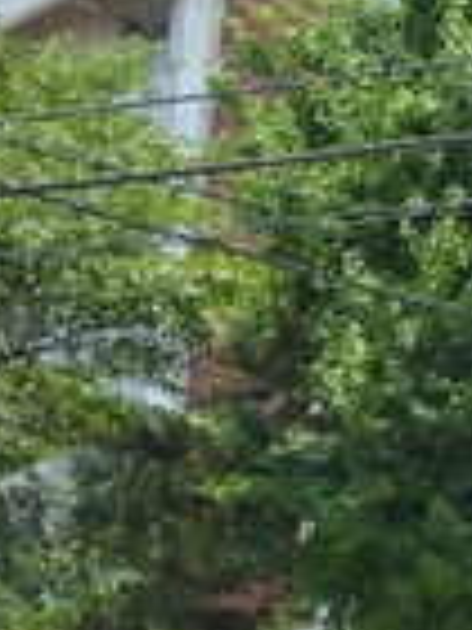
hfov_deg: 10.7
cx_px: 832
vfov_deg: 15.2
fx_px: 2363
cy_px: 396
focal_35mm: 130
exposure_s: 1/320
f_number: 4
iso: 125
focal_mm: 6.8
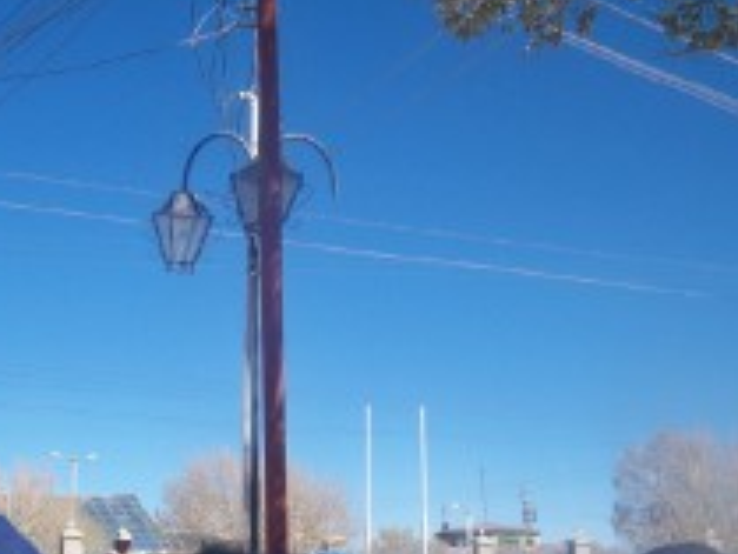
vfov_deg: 21.4
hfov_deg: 28.8
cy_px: 522
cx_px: 261
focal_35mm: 67
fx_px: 1429
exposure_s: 1/640
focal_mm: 6.3
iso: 64
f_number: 3.1
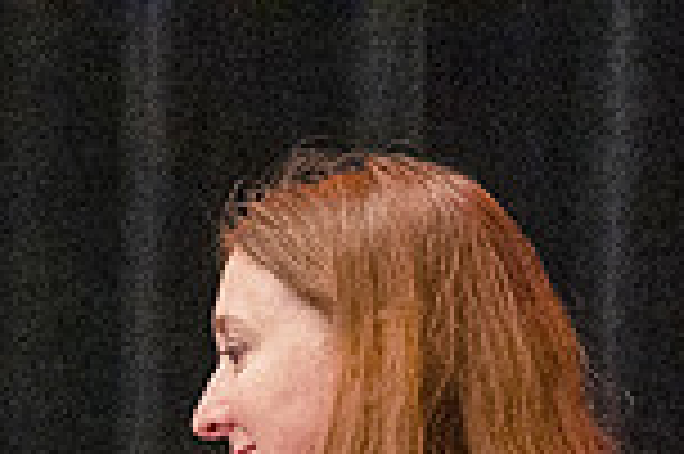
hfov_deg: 2.4
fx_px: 16094
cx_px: -554
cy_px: 865
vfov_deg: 1.6
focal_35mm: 848
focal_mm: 148
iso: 6400
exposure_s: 1/125
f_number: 4
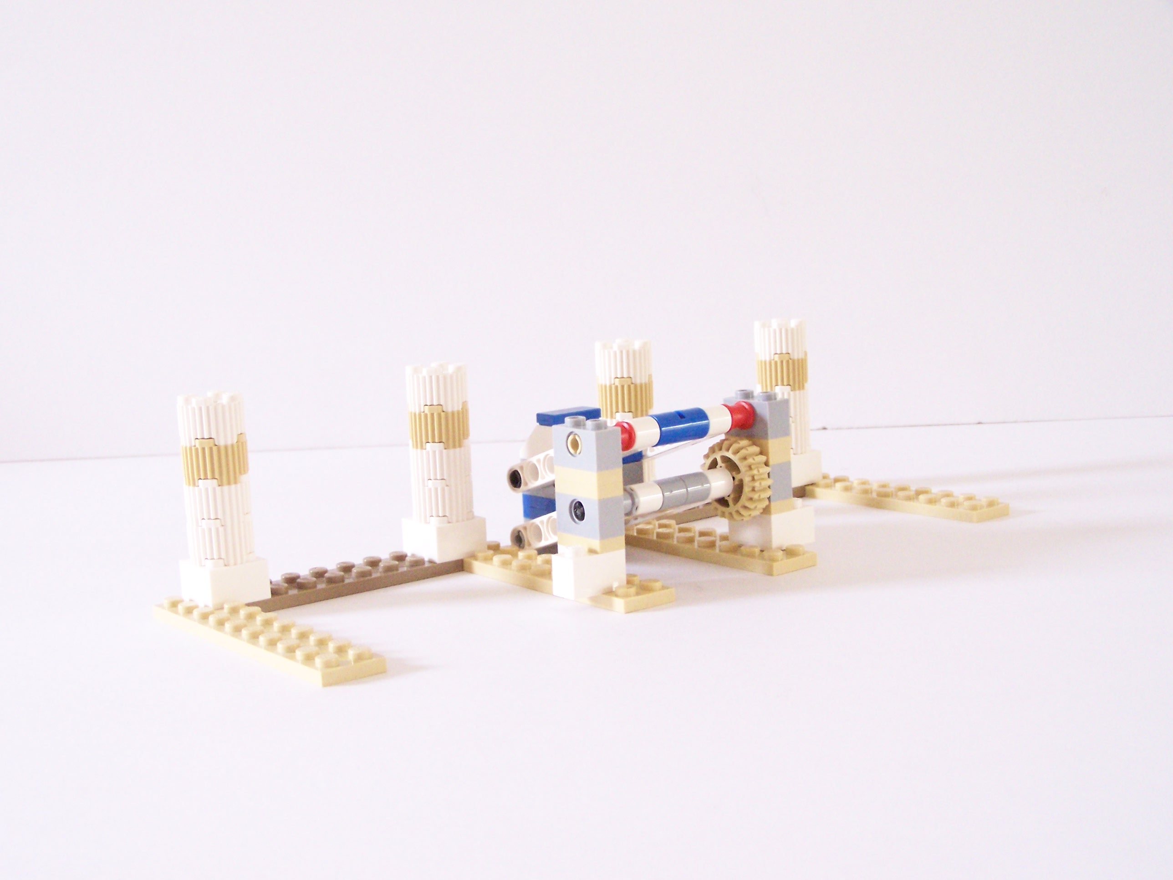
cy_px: 440
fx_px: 1728
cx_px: 586
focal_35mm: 51
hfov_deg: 37.5
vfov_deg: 28.6
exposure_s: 1/6
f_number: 4
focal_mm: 8.5
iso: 400
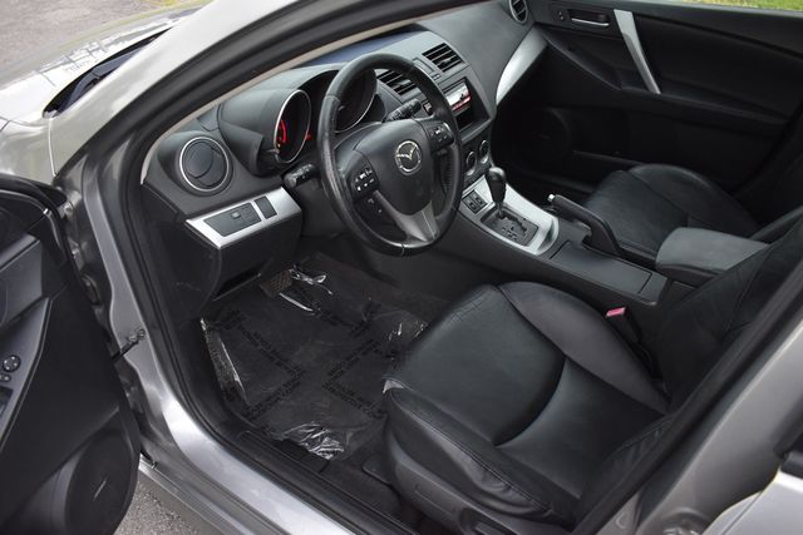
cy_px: 268
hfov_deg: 61.9
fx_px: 669
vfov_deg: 43.6
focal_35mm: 30
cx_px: 402
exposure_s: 1/160
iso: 800
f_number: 3.5
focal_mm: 20
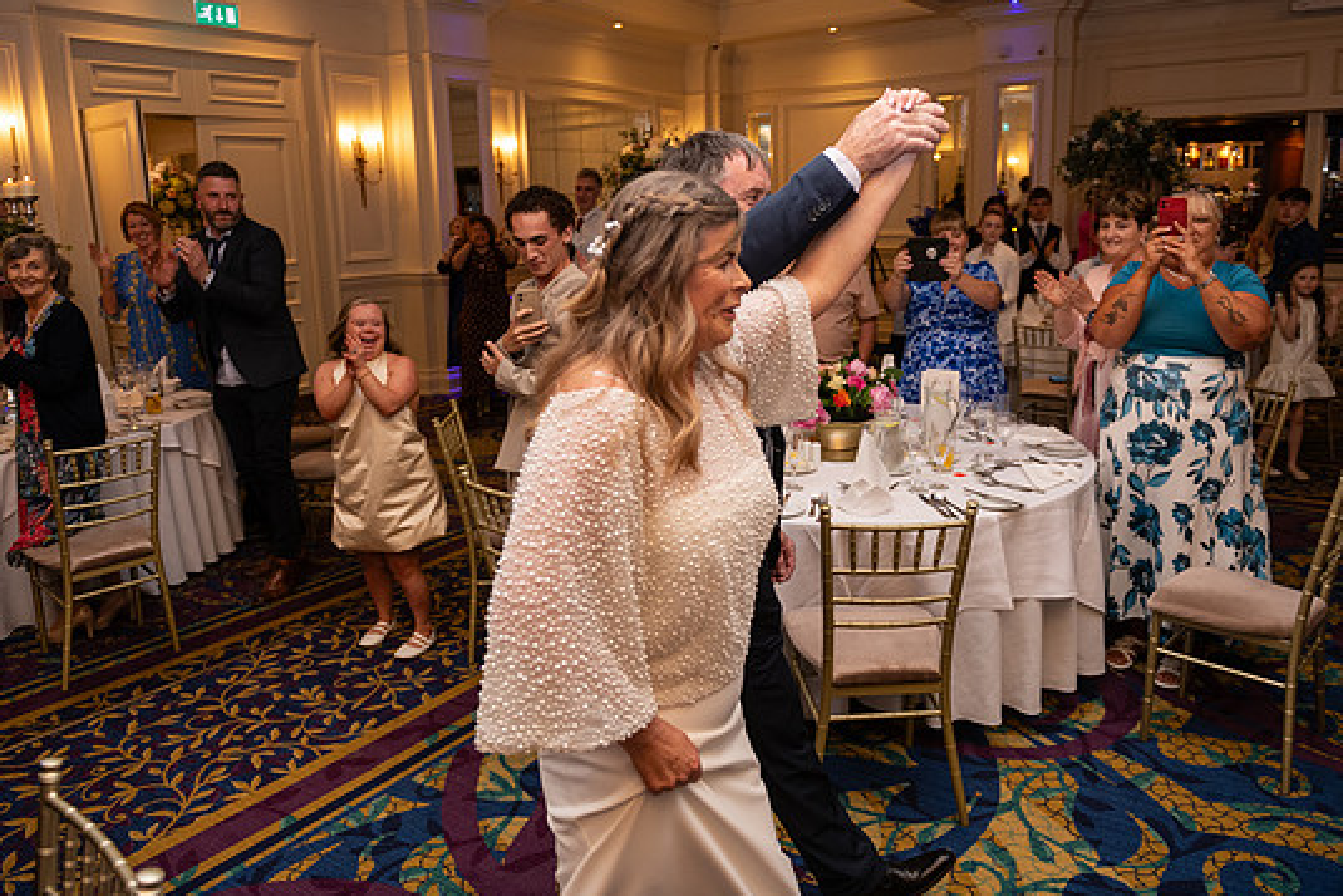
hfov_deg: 69.4
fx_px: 970
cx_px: 668
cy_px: 415
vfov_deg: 49.5
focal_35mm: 26
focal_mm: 24
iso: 640
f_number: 3.5
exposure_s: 1/160
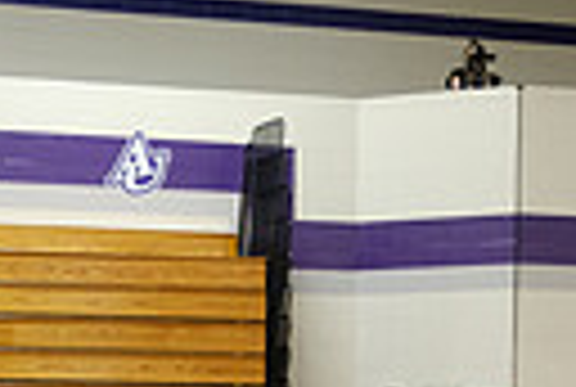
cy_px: 767
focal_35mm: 131
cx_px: 130
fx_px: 2101
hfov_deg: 15.5
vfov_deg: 9.8
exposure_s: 1/125
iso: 1600
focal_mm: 19.4
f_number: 2.8
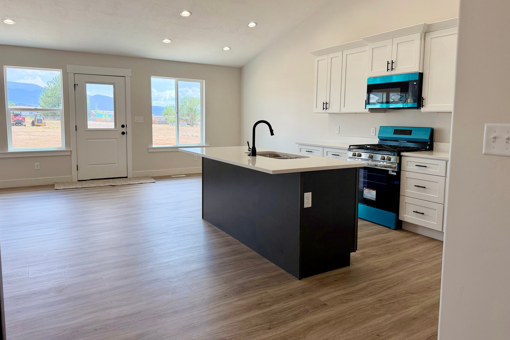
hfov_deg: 71.5
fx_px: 354
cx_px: 255
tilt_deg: -4.9
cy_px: 155
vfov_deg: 51.2
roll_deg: -0.2
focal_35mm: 25
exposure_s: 1/399
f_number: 1.78
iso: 100
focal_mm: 6.76
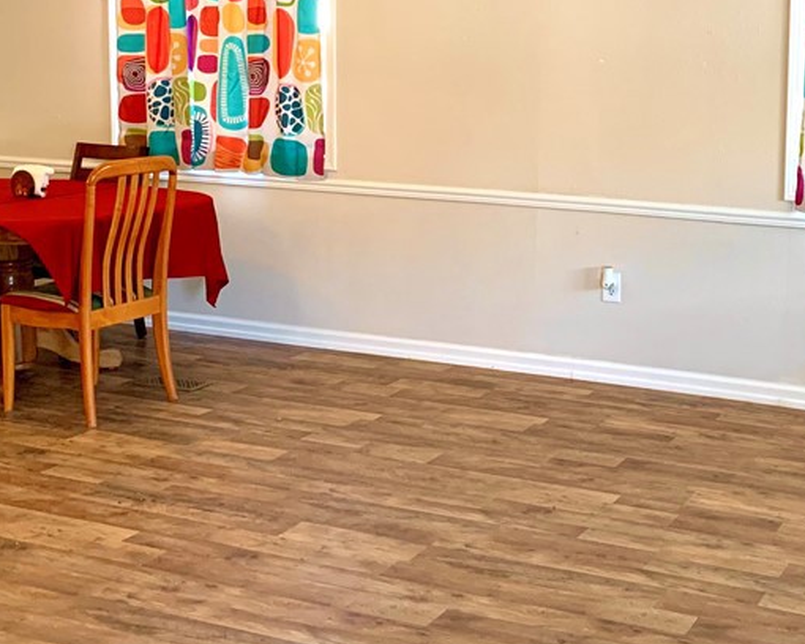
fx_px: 1215
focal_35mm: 51
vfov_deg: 29.2
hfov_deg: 35.1
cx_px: 677
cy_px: 163
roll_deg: -1.3
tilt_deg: -6.0
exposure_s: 1/60
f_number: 1.8
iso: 160
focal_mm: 4.25
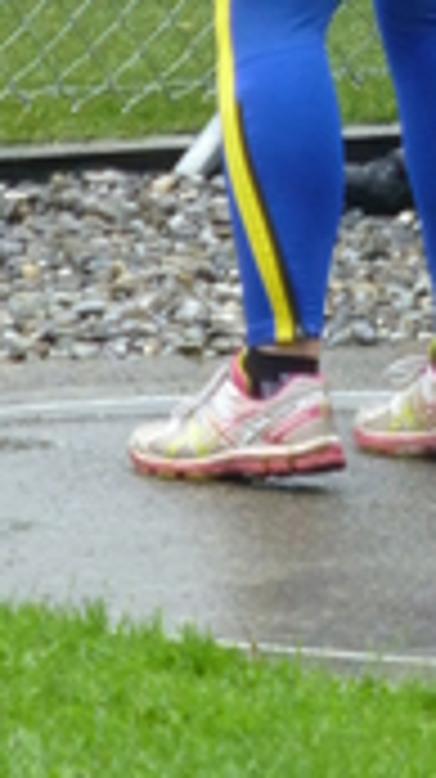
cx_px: 573
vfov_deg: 3.6
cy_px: -328
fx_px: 12321
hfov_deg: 2.0
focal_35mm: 598
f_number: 5.4
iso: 400
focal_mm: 31.3
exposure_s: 1/400
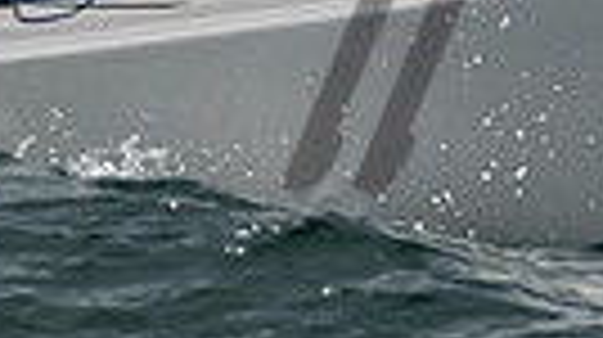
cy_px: -353
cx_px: -554
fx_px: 27788
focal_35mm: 1740
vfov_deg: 0.7
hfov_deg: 1.2
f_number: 6.3
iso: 400
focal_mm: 240
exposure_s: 1/3200
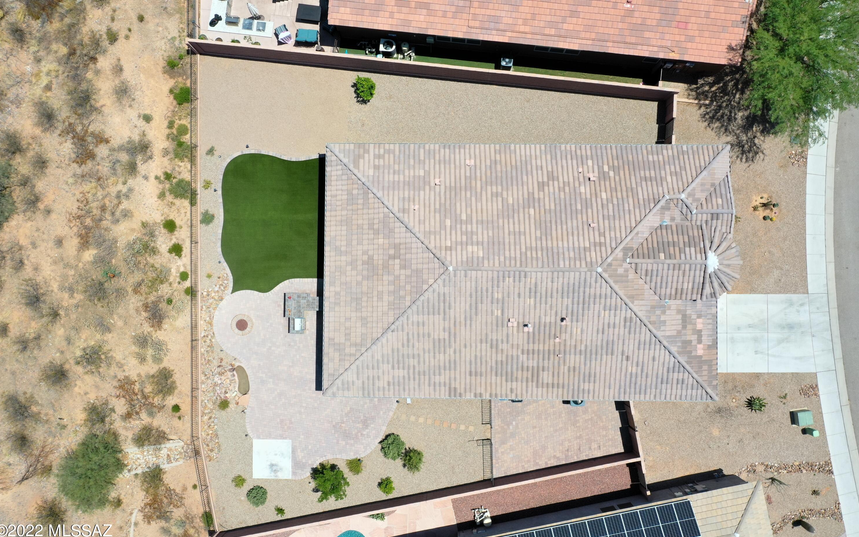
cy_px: 266
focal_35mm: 29
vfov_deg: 43.1
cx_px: 430
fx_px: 679
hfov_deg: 64.6
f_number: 6.3
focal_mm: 10.26
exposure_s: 1/640
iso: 100
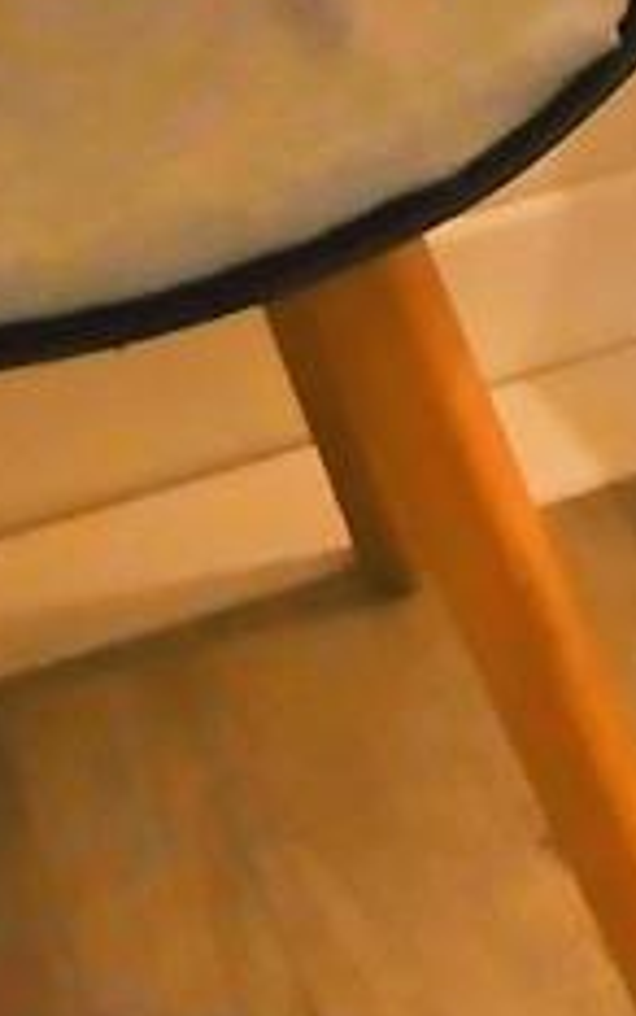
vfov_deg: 9.5
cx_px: 1856
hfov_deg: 6.8
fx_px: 4900
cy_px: -1958
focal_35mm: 177
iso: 250
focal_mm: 3.98
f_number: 1.8
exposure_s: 1/25
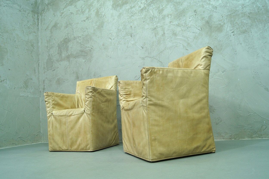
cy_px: 90
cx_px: 134
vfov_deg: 43.6
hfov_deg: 62.0
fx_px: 224
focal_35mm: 30
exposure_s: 1/10
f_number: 8
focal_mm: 20
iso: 400
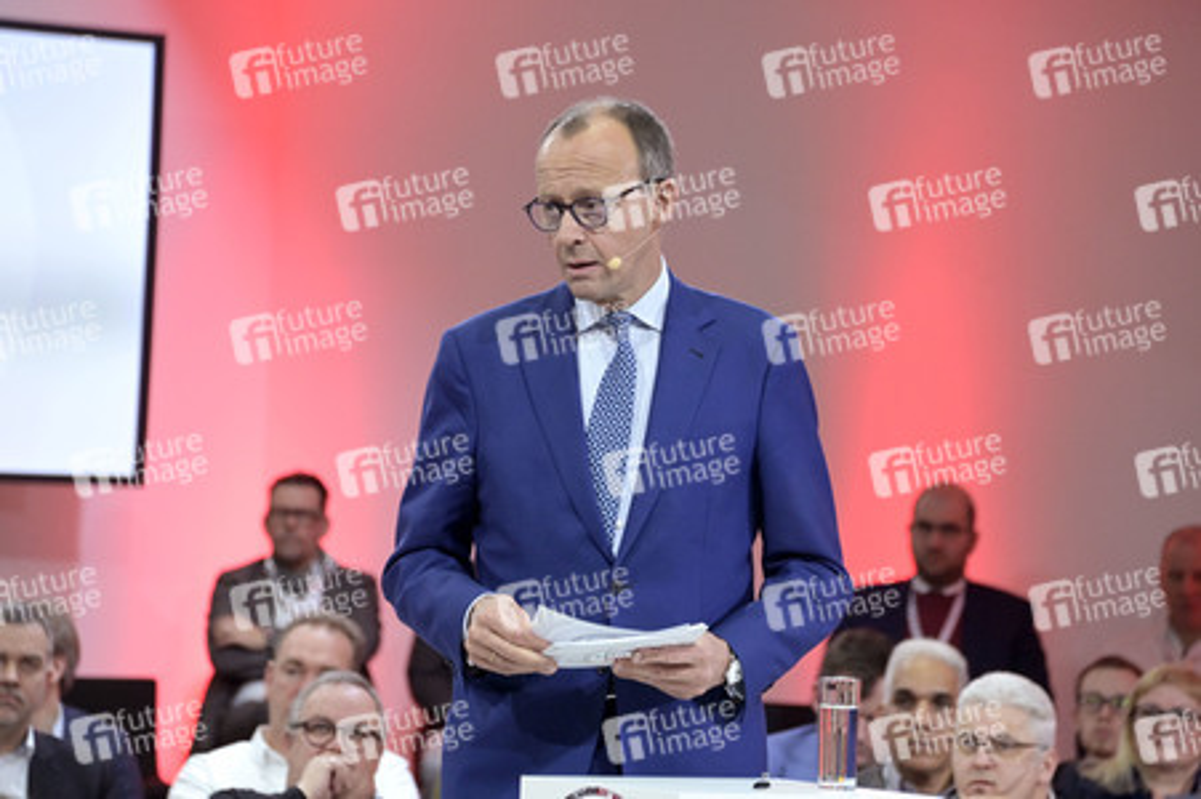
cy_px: 400
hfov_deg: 11.4
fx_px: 6000
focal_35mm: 180
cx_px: 600
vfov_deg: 7.6
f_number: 5.6
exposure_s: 1/640
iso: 8000
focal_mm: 180
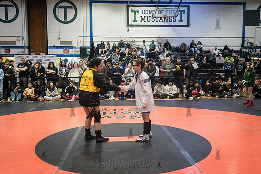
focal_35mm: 36
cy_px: 87
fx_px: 262
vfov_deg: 36.8
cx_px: 133
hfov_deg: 53.0
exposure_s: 1/400
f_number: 4
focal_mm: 35
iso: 6400
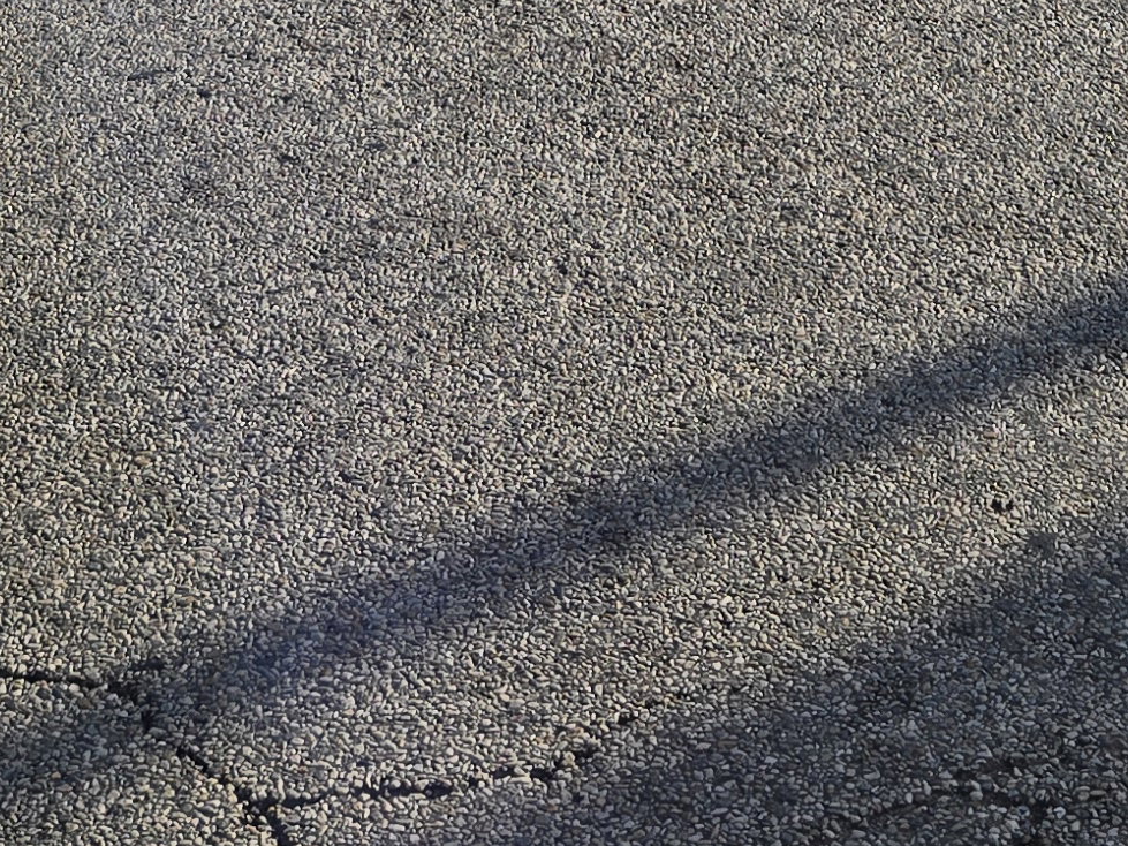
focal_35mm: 94
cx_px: 932
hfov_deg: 20.6
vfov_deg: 13.6
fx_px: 3063
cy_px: -790
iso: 25
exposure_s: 1/2010
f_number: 1.8
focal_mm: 5.4
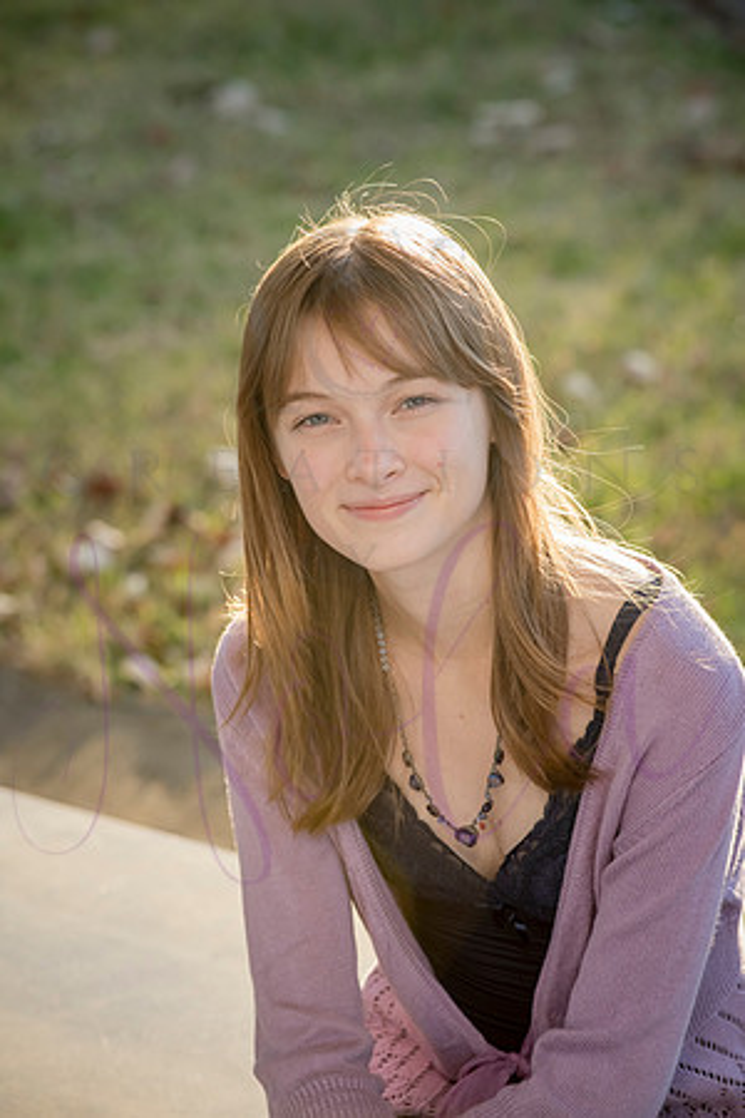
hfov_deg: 11.0
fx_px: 3880
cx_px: 372
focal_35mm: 125
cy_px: 559
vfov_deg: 16.4
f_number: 7.1
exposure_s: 1/400
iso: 800
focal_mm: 125
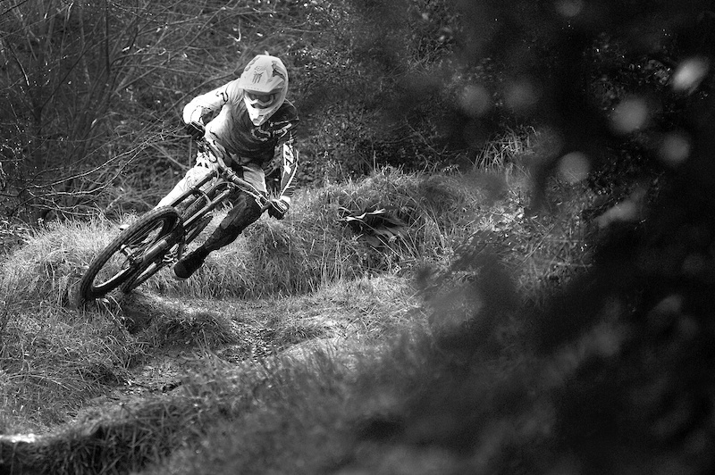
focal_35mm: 150
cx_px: 358
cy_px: 238
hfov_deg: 13.7
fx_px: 2977
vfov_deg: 9.1
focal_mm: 100
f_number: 3.2
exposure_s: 1/640
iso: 400
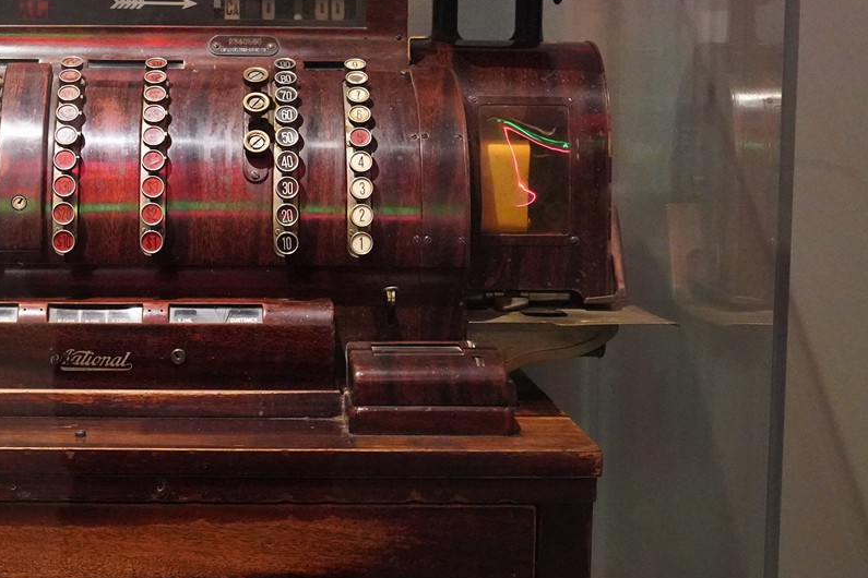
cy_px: 266
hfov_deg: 25.7
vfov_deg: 17.5
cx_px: 214
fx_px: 1881
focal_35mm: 78
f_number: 5
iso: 10000
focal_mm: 31
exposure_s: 1/80
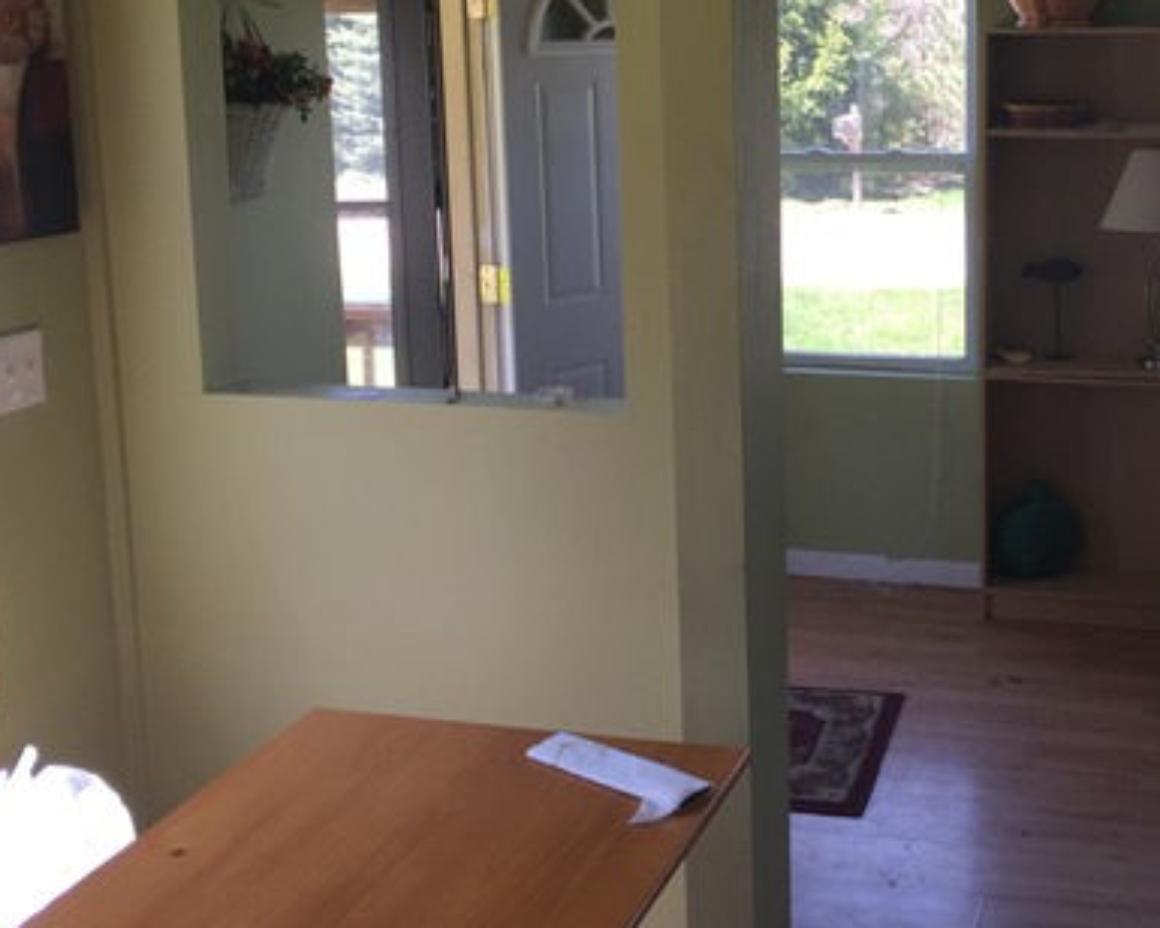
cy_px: 238
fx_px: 1614
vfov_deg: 31.5
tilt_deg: -8.0
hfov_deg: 38.6
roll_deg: +0.8
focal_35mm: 47
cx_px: 853
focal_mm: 4.15
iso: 32
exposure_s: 1/120
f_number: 2.2
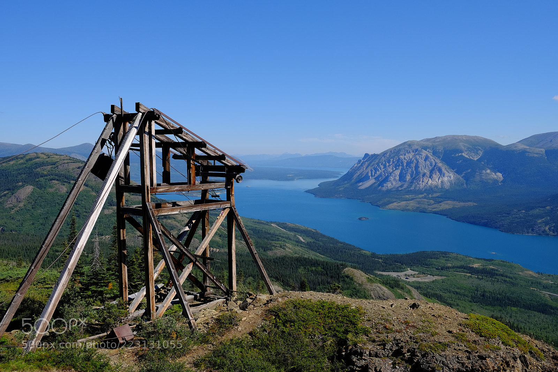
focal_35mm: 35
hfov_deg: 54.4
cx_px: 279
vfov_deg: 37.8
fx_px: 542
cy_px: 186
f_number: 8
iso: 200
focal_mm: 23
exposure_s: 1/450
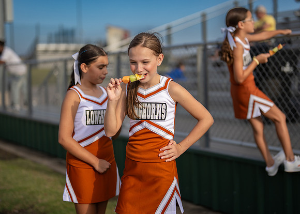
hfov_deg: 32.8
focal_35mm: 60
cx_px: 150
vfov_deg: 23.7
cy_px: 98
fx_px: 510
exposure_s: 1/12800
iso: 200
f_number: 1.2
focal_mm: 50
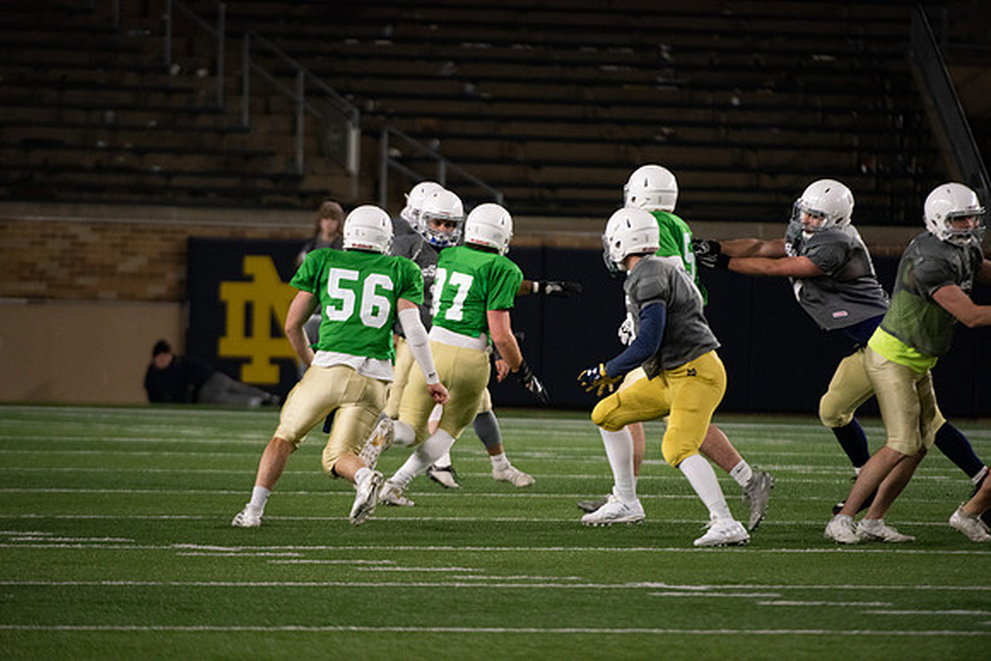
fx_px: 11013
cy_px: 330
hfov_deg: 5.2
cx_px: 496
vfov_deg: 3.4
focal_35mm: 400
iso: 4000
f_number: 4.5
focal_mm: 400
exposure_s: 1/500
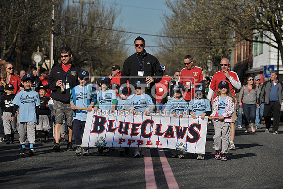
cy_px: 94
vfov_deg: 10.1
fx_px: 1061
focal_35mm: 135
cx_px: 142
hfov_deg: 15.2
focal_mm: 135
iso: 400
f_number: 5.6
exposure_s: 1/5000
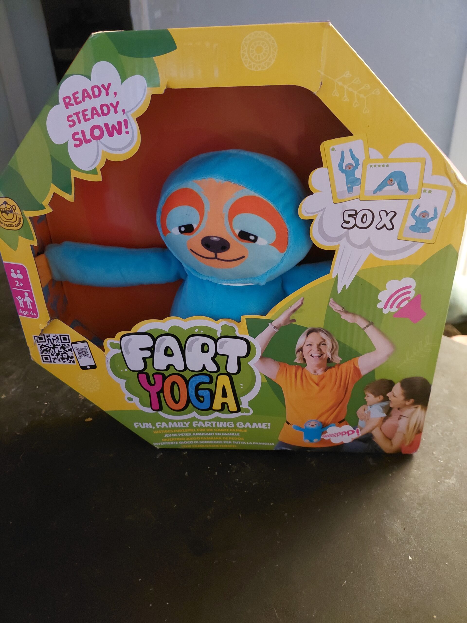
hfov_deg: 54.9
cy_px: 312
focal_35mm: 25
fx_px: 450
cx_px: 234
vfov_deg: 69.4
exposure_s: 1/17.1
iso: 1250
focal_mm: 4.69
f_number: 1.8
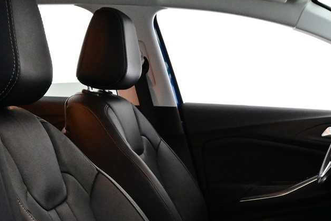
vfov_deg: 18.8
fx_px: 644
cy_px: 230
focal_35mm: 70
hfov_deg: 27.5
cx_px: 318
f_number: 8
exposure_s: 1/30
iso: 5600
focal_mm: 18
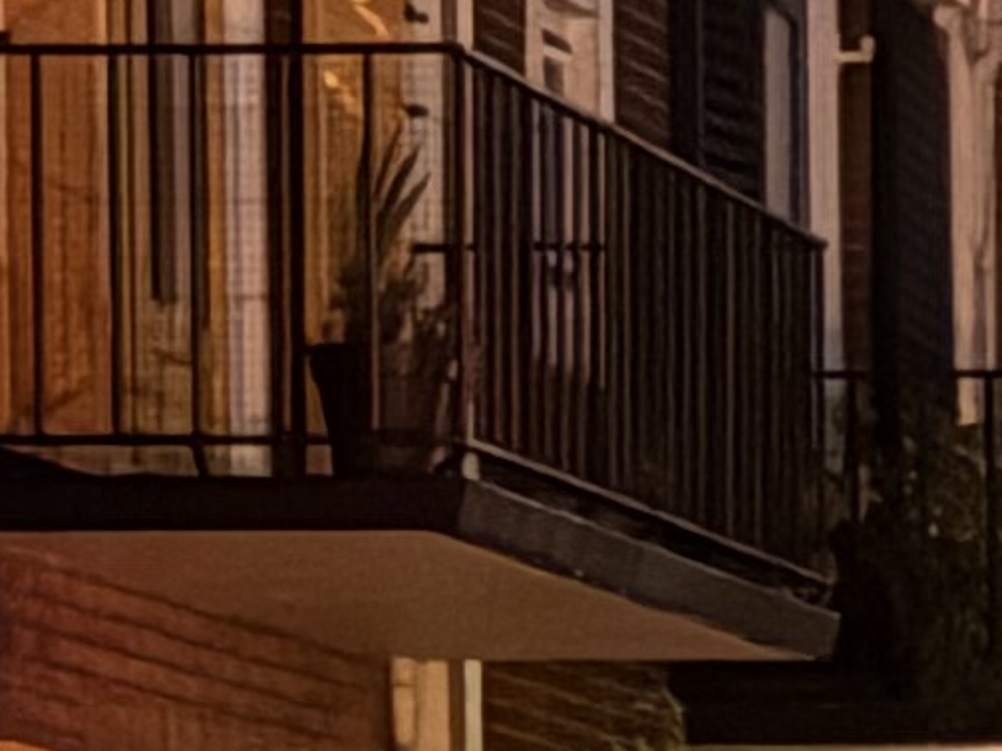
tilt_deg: -3.4
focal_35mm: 416
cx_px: 1883
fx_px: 12042
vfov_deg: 3.5
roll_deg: -0.3
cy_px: 2179
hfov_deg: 4.7
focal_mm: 5.96
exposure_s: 1/9
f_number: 1.6
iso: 800
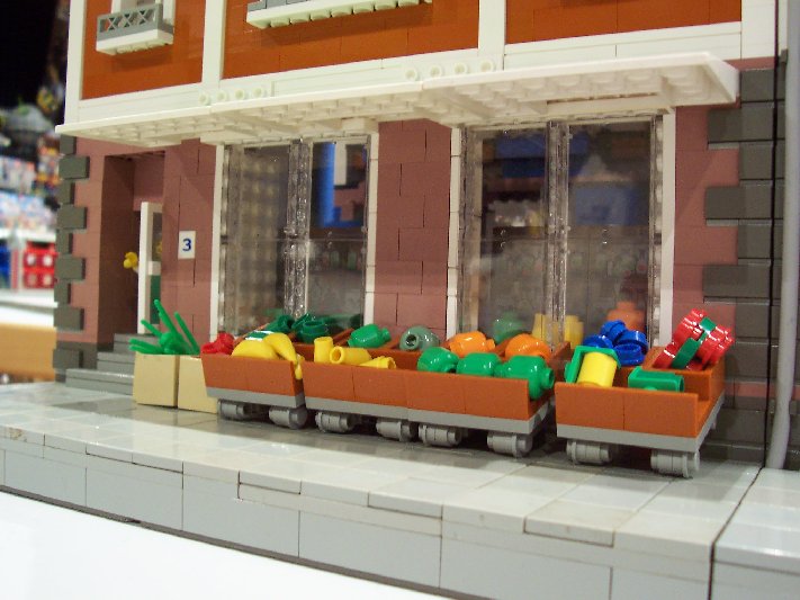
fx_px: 855
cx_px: 400
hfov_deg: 50.1
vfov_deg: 38.7
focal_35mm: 37
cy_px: 300
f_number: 2.8
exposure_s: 1/10
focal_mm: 5.6
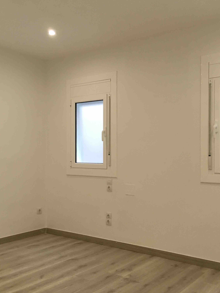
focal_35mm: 37
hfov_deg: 38.6
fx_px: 314
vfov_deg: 50.1
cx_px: 120
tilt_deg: -2.3
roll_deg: -0.3
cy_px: 158
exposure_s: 1/33
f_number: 2.2
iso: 64
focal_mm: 4.15
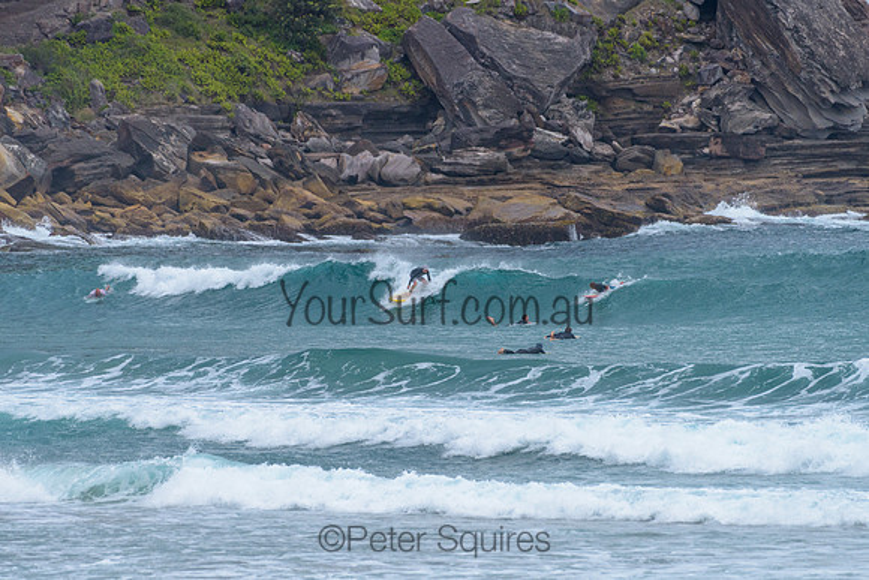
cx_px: 423
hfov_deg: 3.4
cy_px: 282
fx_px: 14804
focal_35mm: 613
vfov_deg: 2.2
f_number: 5.6
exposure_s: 1/2000
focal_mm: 500
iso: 360
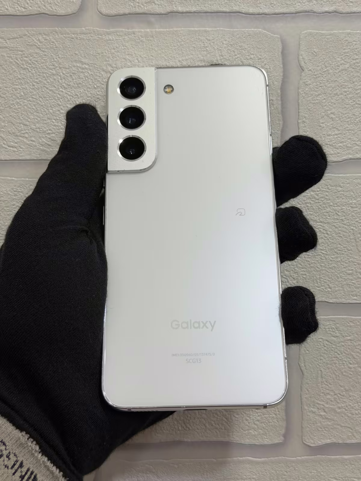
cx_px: 180
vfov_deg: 39.7
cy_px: 240
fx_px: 667
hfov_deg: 30.3
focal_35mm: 48
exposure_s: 1/100
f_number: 1.78
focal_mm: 6.76
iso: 50
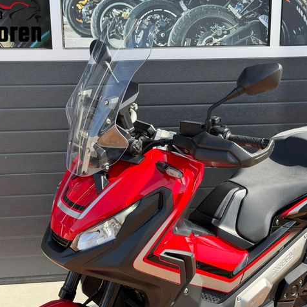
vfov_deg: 30.0
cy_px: 154
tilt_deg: -14.2
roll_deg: +0.2
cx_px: 165
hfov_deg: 30.0
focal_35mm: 57
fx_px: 572
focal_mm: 6.76
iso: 80
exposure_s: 1/1678
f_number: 1.78
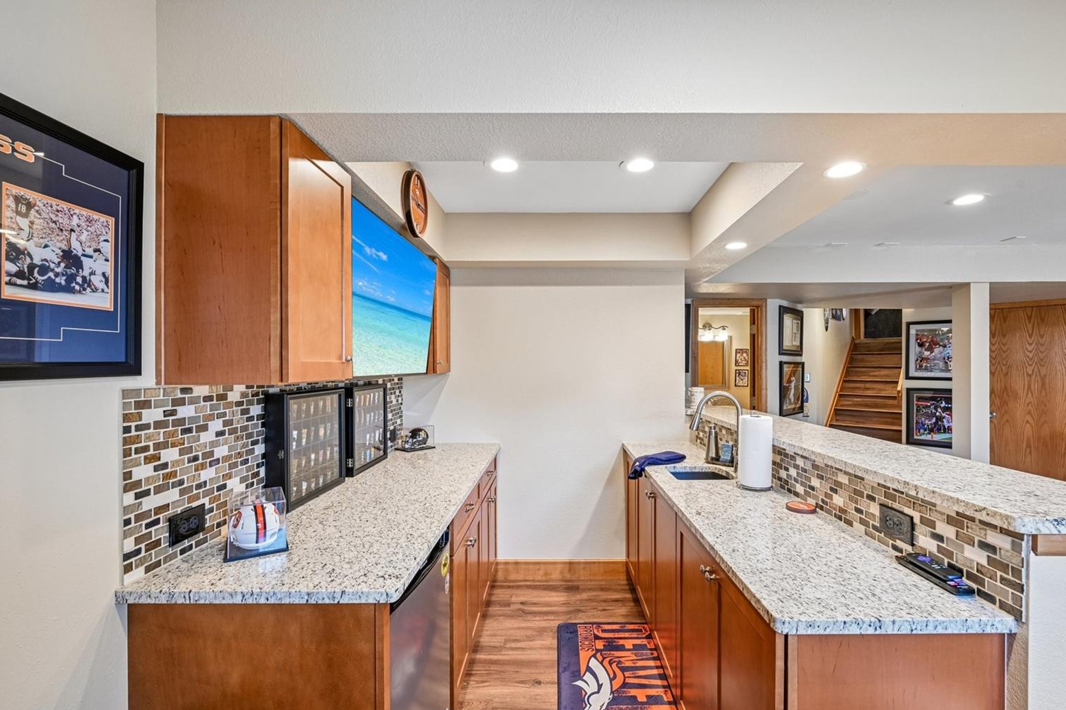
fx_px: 490
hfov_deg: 94.8
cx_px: 554
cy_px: 356
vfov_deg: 71.9
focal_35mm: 17
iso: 400
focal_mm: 15.5
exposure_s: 1/8
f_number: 10
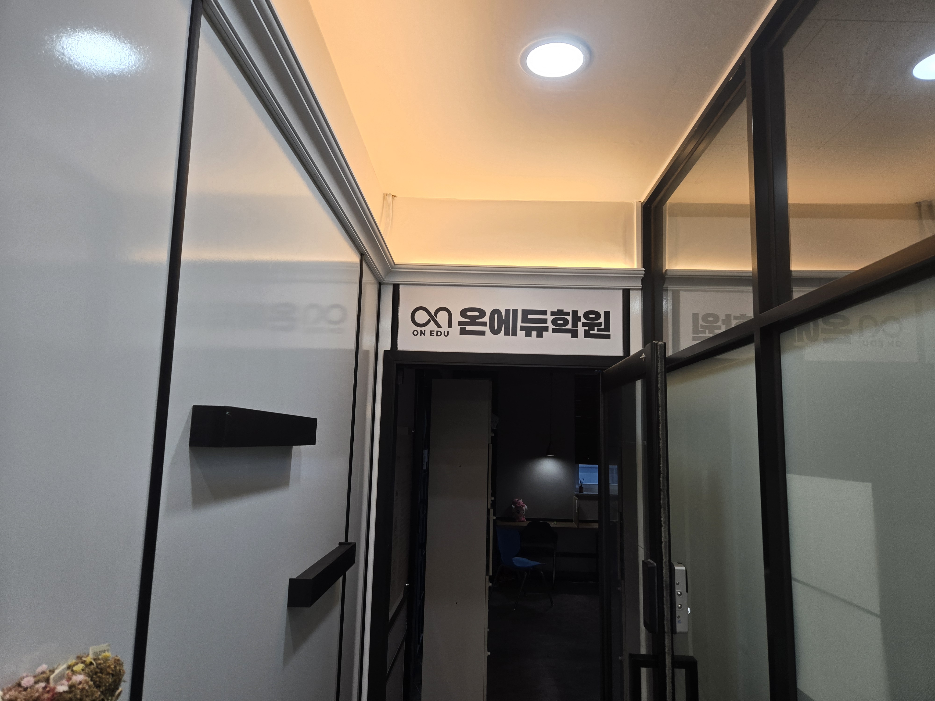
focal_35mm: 23
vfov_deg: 58.9
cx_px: 468
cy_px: 350
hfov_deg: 73.9
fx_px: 621
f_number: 1.8
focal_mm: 5.4
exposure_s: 1/180
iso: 64
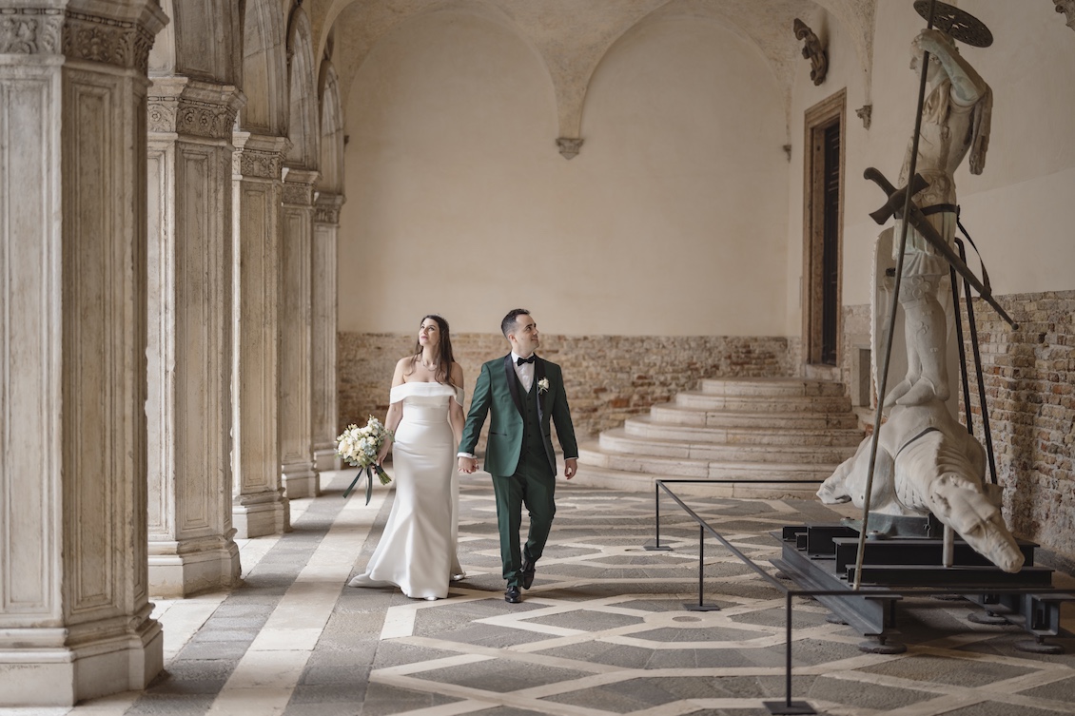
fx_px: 1493
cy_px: 358
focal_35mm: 50
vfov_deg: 27.0
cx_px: 538
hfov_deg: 39.6
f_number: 1.2
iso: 64
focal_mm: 50
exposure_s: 1/125
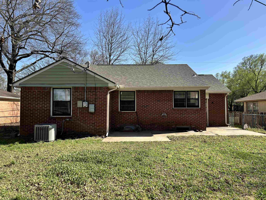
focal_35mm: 26
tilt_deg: +2.3
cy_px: 100
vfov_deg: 53.1
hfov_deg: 67.3
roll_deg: +0.2
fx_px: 200
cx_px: 133
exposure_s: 1/2632
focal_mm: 5.7
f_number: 1.5
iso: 50
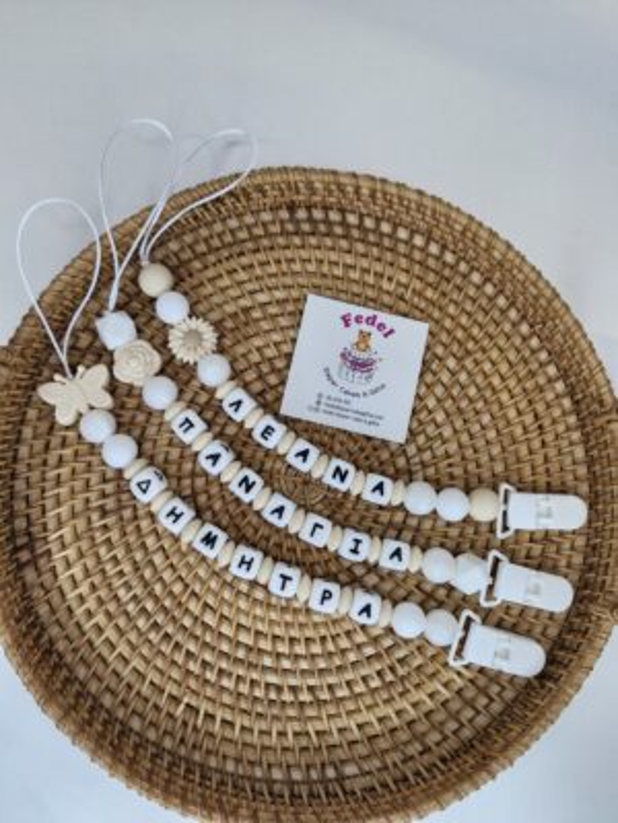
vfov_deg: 73.9
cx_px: 309
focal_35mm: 23
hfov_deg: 58.9
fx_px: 547
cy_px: 412
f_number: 1.8
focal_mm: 5.54
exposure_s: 1/100
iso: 100
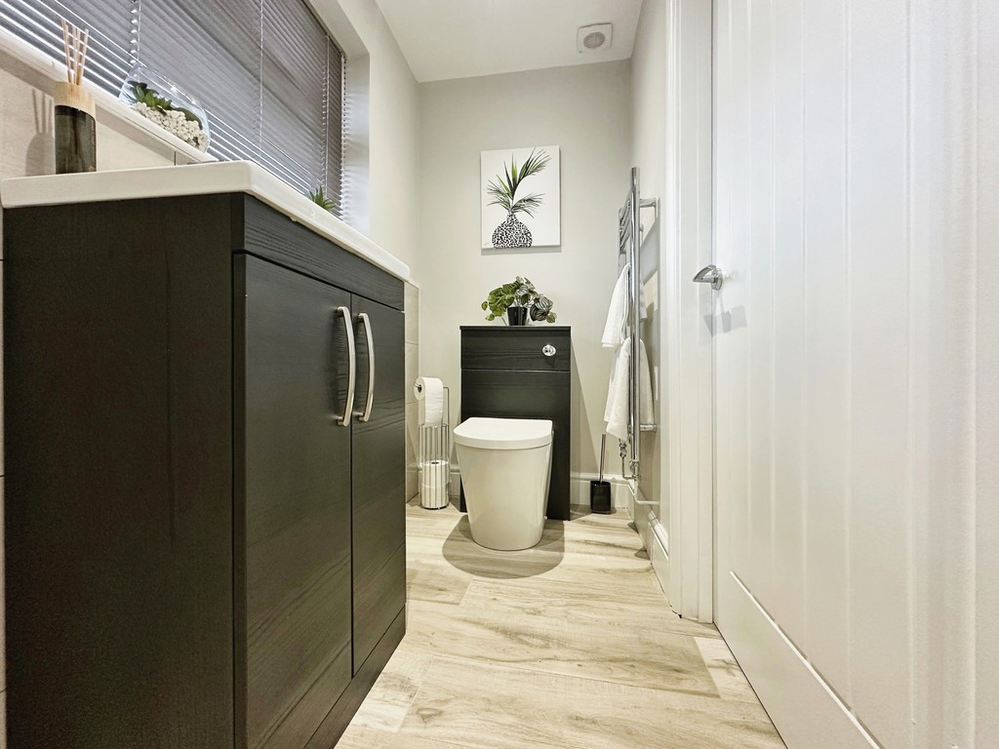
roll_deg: -1.0
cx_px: 500
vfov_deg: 85.7
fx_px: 404
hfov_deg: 102.1
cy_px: 374
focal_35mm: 14
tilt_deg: -0.6
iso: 250
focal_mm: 2.22
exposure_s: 1/50
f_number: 2.2
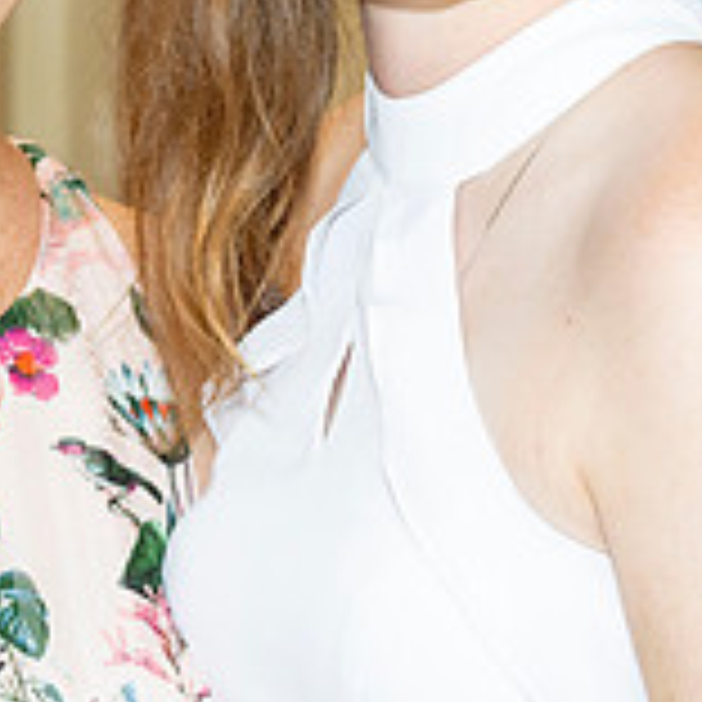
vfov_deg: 8.8
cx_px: 268
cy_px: 96
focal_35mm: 199
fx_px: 4566
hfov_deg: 8.8
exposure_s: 1/125
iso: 800
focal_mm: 56
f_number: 5.6
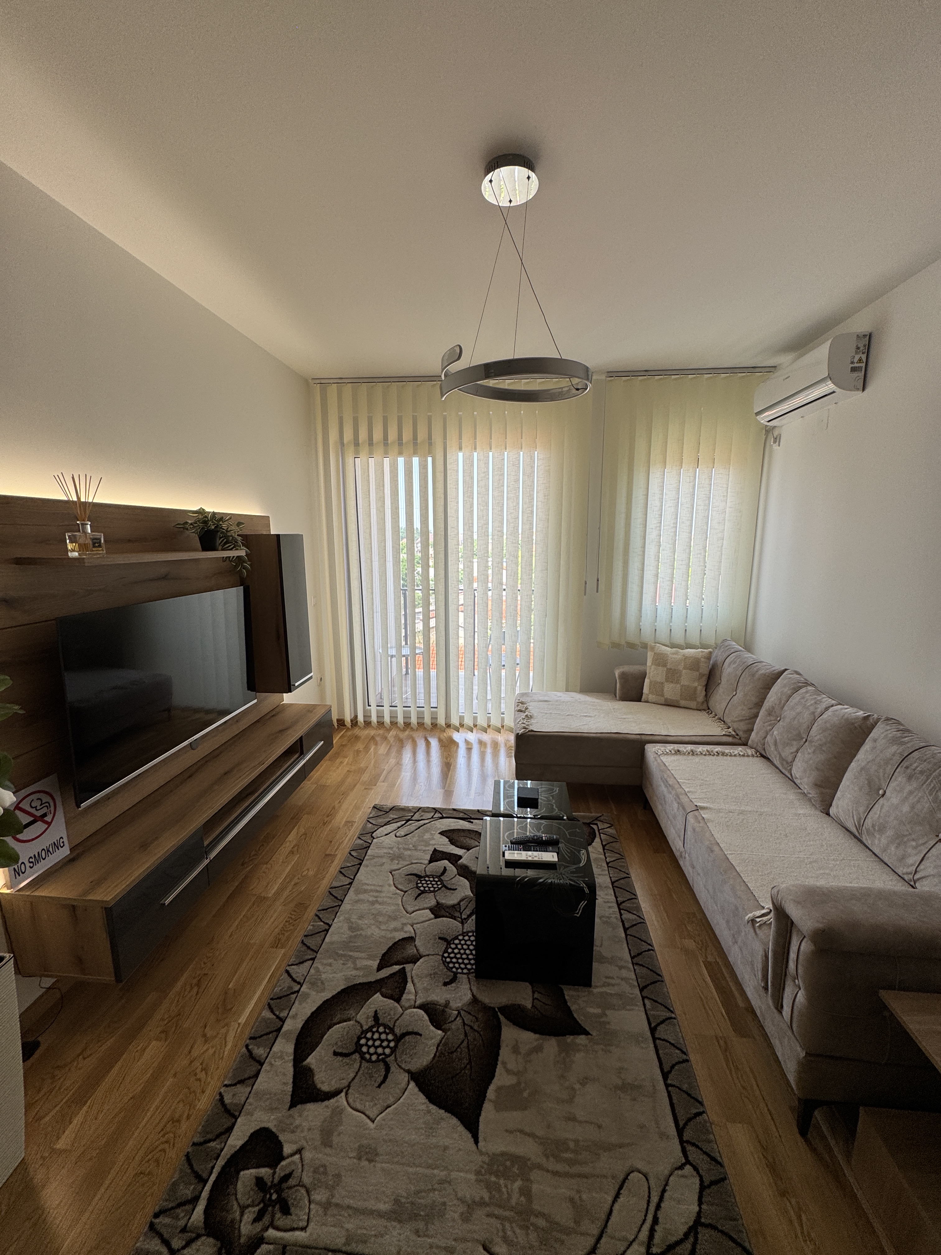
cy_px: 628
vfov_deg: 102.1
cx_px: 470
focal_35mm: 14
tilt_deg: -9.8
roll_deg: +0.3
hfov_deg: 85.7
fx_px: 507
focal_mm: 2.22
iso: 50
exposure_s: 1/99
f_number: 2.2
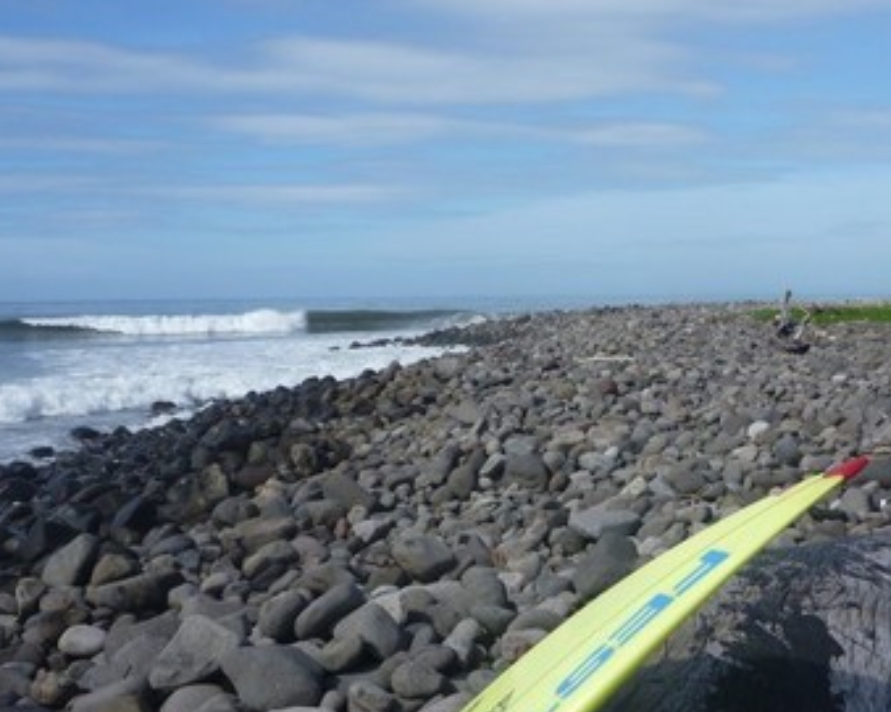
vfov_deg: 30.7
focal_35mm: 49
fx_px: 1292
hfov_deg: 37.8
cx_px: 566
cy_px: 436
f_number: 3.5
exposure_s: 1/800
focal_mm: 5.5
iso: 80
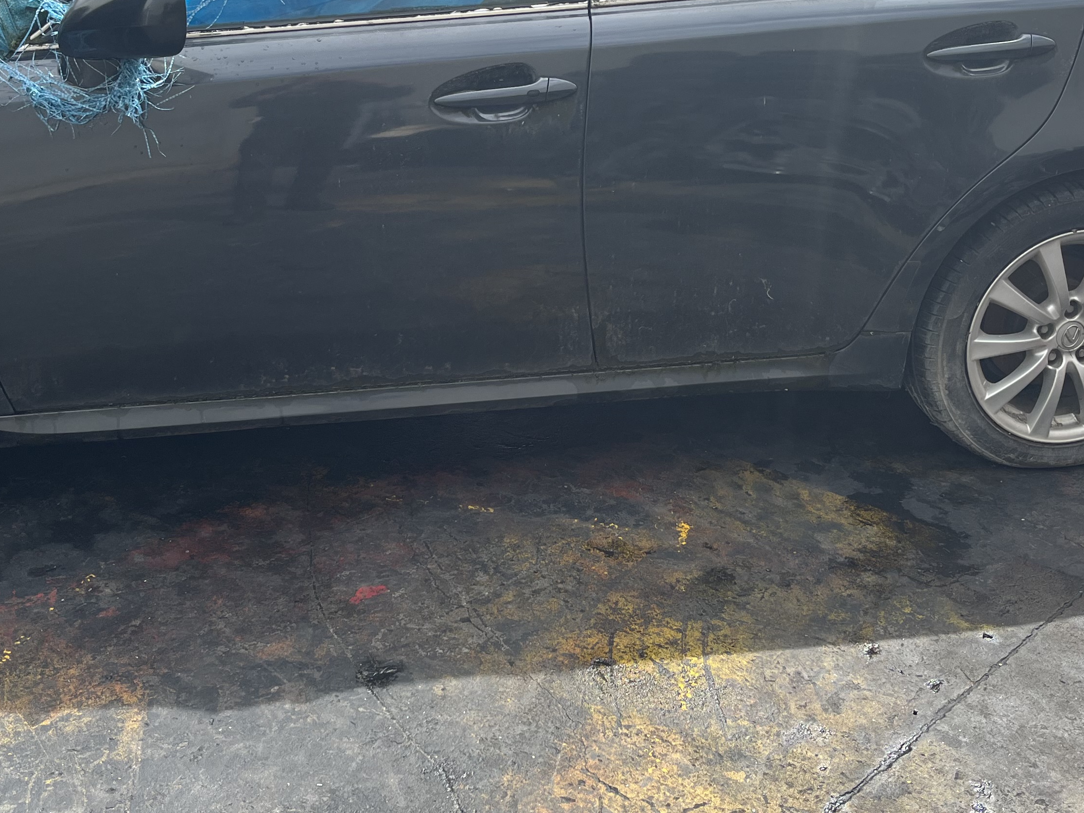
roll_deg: +2.1
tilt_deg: -19.5
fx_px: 1472
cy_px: 319
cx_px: 564
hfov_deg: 40.4
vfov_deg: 30.8
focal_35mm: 47
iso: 50
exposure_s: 1/1477
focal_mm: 5.1
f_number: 1.6
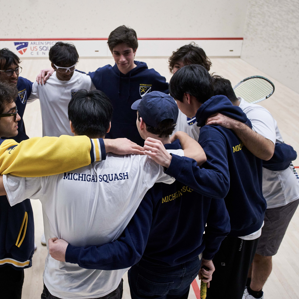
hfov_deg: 38.5
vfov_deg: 39.2
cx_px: 90
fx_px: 420
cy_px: 143
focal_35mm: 43
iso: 4000
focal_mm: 29
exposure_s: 1/400
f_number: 4.5
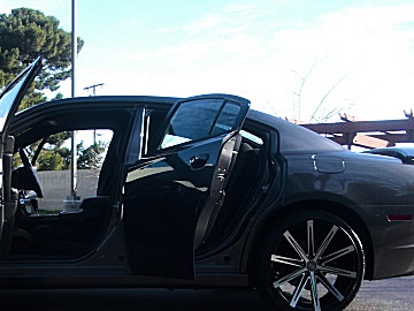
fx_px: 765
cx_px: 101
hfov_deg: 29.8
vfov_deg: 22.4
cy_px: 274
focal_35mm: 64
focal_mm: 6.3
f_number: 2.8
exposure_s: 1/200
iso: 50
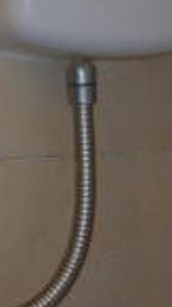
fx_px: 990
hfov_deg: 9.6
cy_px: -83
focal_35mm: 122
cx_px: -85
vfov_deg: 16.7
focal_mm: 5
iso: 100
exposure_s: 1/30
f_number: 2.8
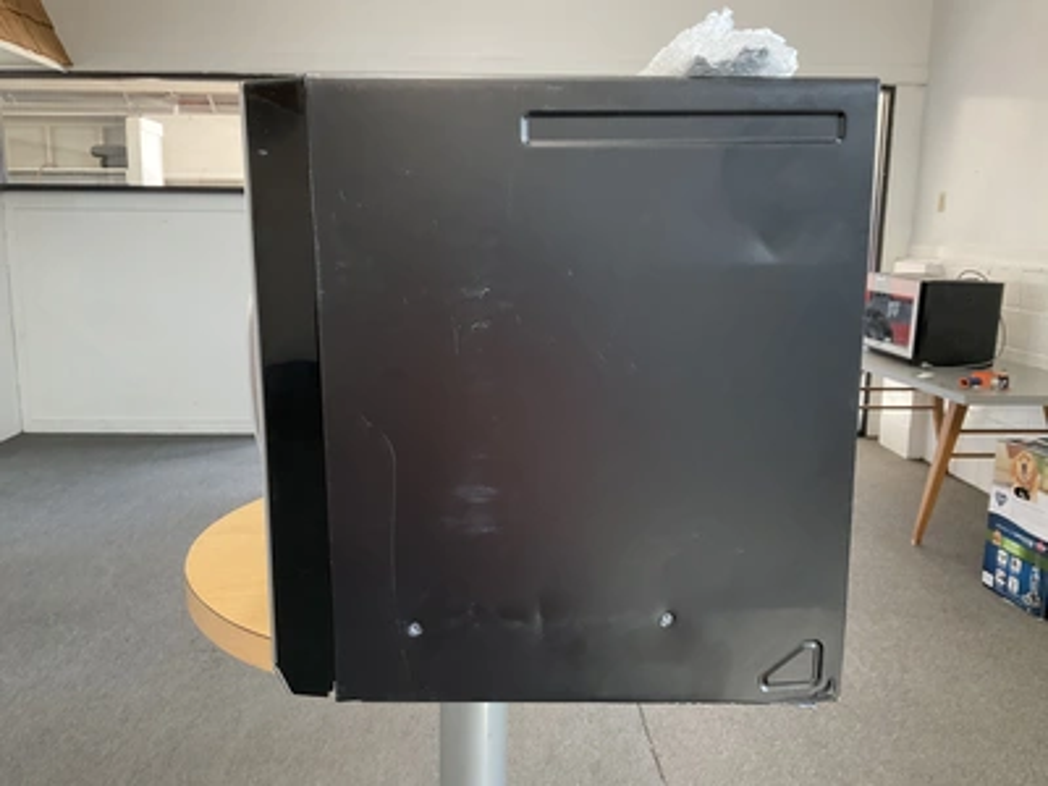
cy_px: 393
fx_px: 878
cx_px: 524
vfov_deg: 48.2
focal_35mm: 29
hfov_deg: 61.7
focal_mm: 3
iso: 200
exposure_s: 1/60
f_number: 1.8
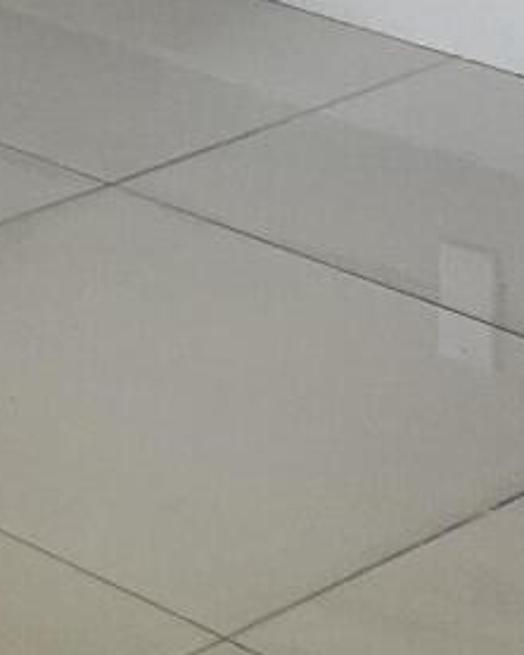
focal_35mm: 184
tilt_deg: -3.1
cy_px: -838
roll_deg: +2.0
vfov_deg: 9.5
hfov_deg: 7.9
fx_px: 3565
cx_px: -685
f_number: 1.5
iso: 64
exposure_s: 1/132
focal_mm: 5.7
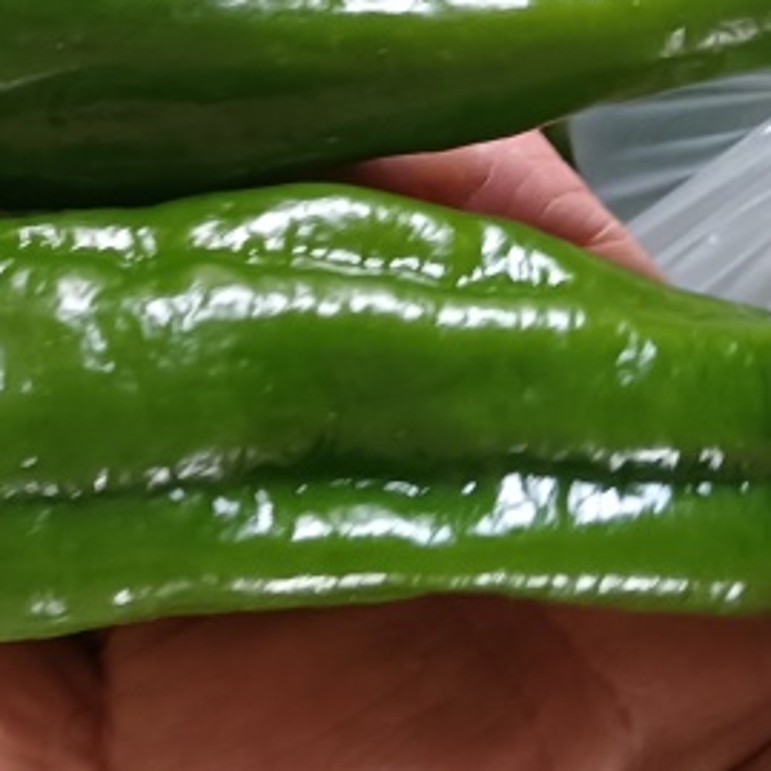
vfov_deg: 24.0
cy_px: 158
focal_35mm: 71
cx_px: 115
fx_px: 1789
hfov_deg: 23.8
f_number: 1.9
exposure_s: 1/33.3
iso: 954
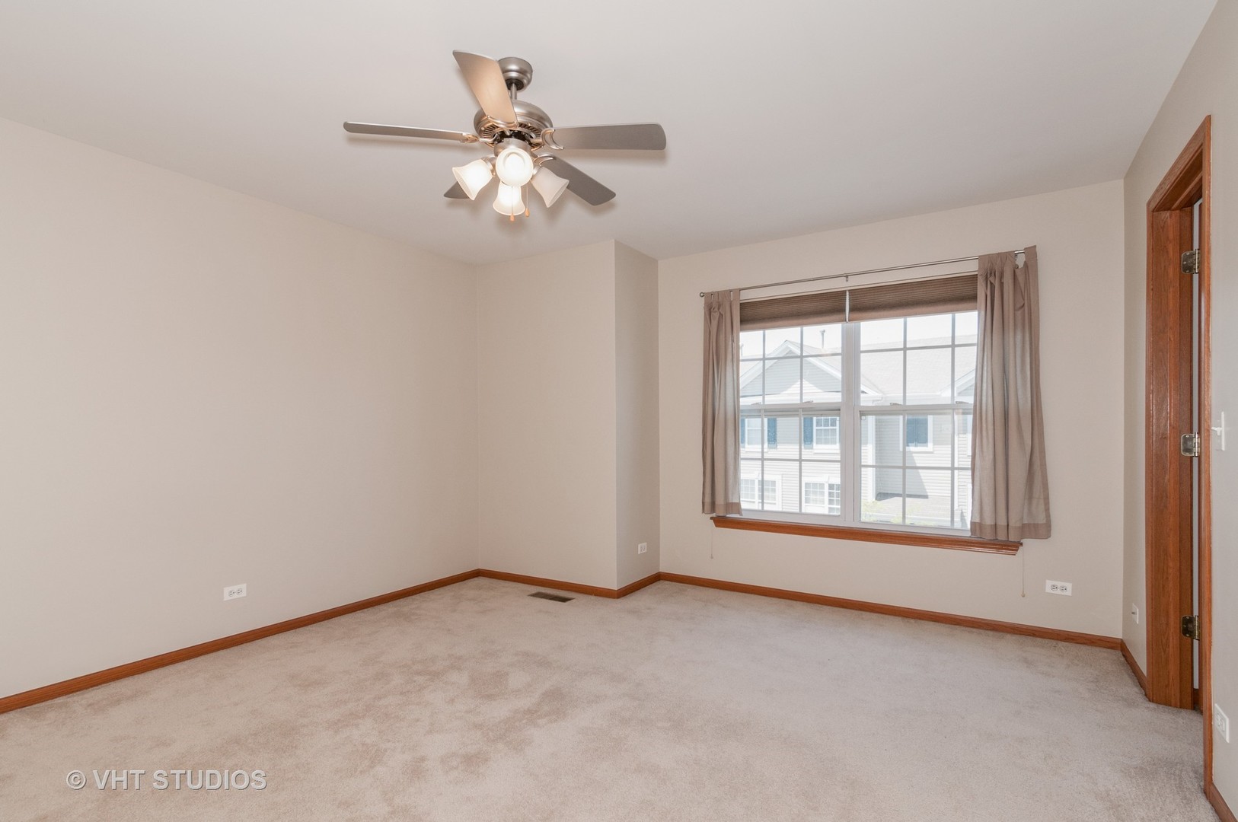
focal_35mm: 16
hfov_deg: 95.0
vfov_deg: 71.9
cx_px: 619
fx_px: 567
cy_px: 411
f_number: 8
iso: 200
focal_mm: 11
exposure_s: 1/50
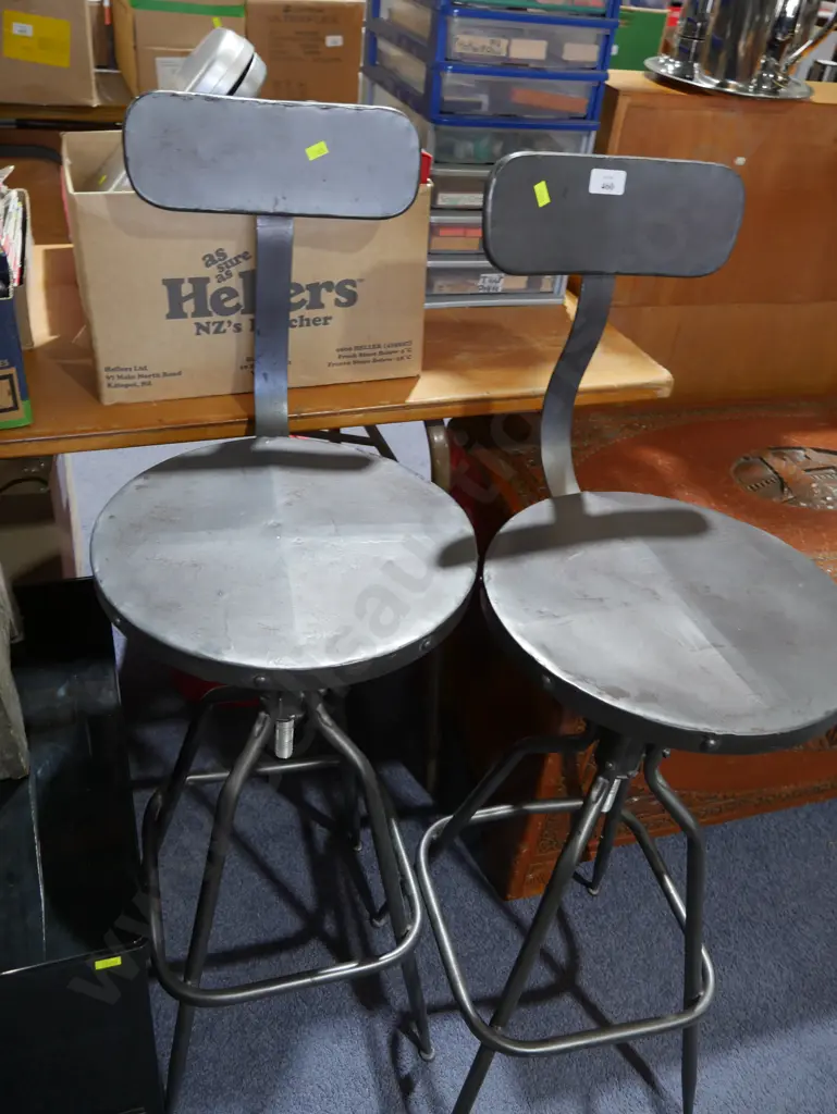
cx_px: 418
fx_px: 902
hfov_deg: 49.8
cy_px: 557
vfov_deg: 63.4
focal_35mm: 28
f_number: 3.5
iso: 500
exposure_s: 1/60
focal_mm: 14
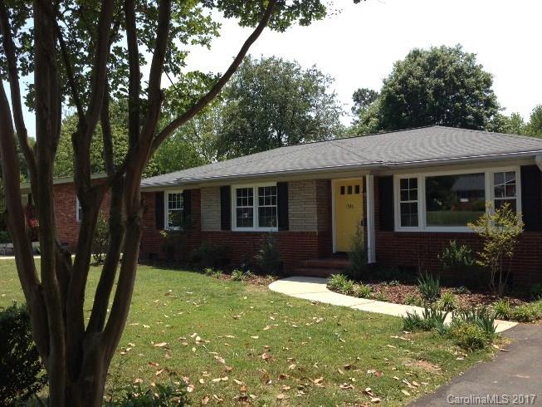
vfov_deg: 40.7
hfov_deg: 52.6
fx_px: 548
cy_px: 204
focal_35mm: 35
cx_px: 271
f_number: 2.4
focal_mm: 4.28
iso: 64
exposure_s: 1/1062
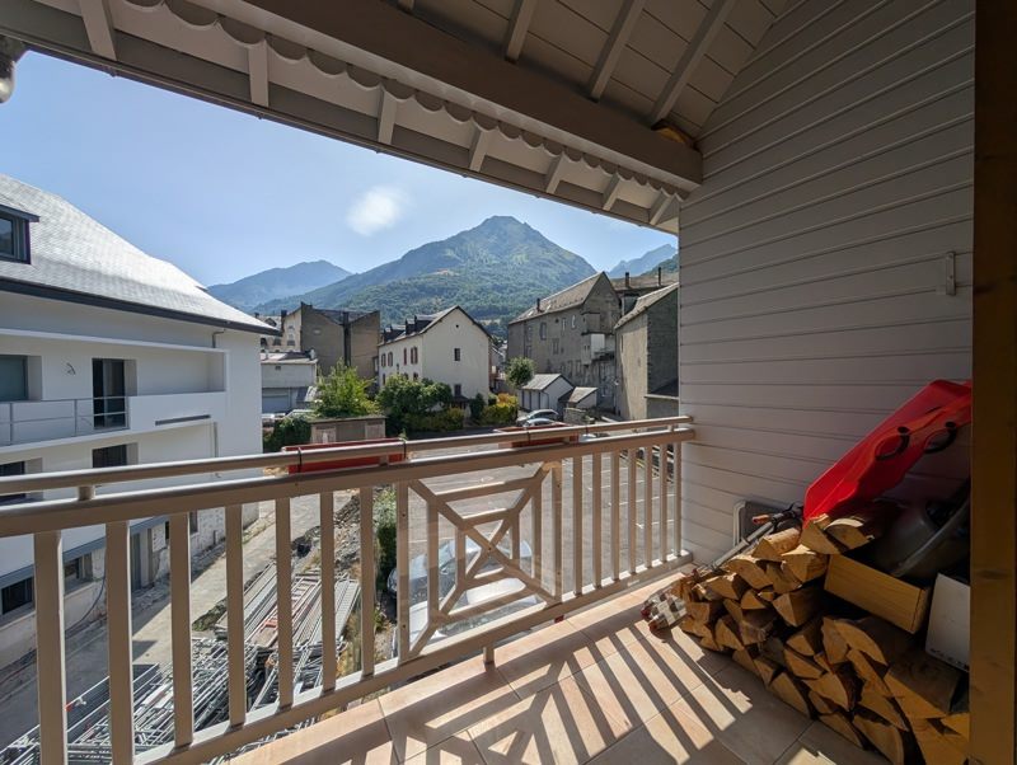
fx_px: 353
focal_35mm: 12
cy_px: 382
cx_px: 508
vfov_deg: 94.6
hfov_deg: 110.5
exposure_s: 1/5848
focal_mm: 2.02
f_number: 1.7
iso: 55
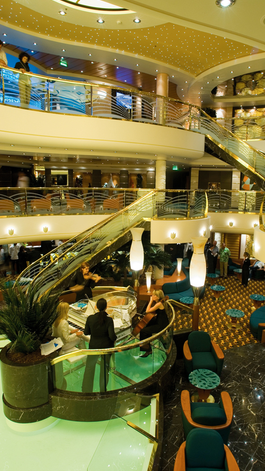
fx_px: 287
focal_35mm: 23
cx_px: 160
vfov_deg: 78.7
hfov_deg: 49.2
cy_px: 234
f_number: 7.1
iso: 100
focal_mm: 14
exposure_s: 1/4
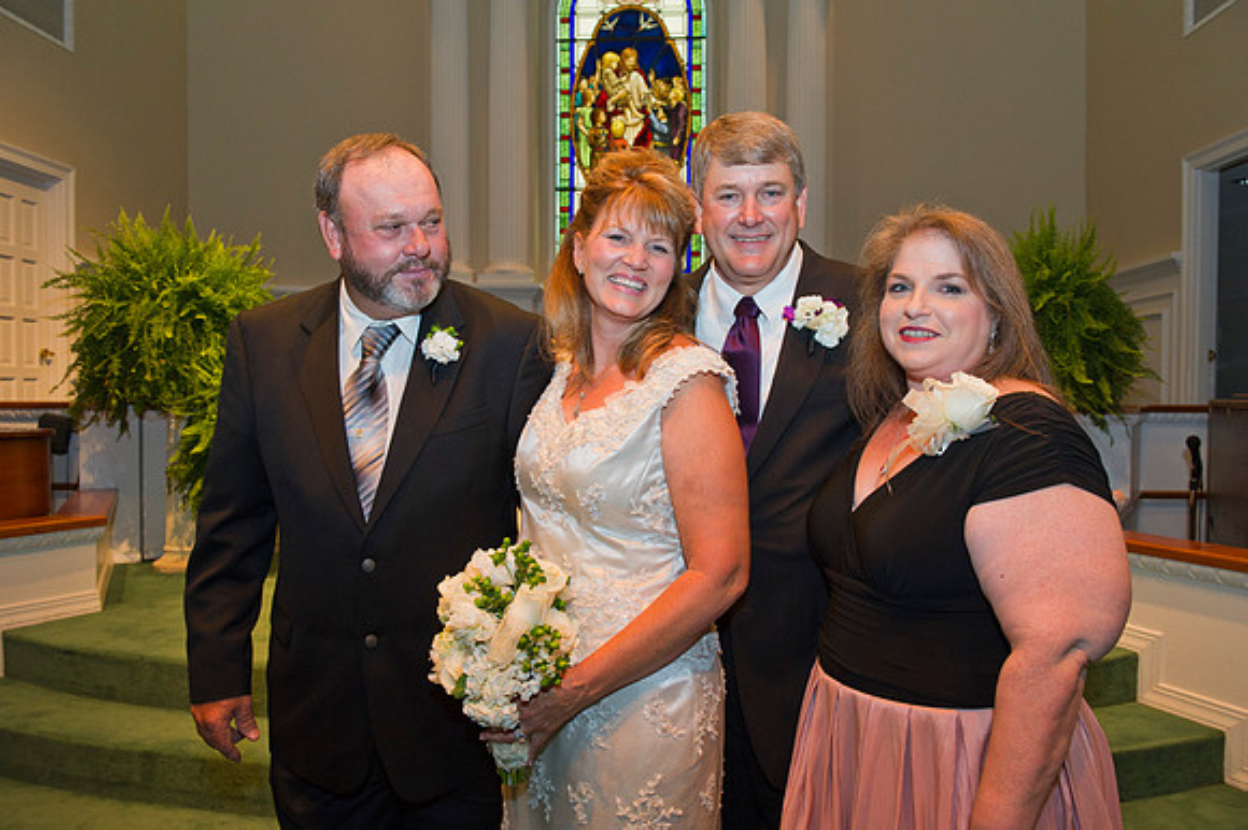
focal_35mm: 29
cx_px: 624
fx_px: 1005
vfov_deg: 44.9
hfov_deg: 63.7
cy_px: 415
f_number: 5
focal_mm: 29
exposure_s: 1/60
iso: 1600
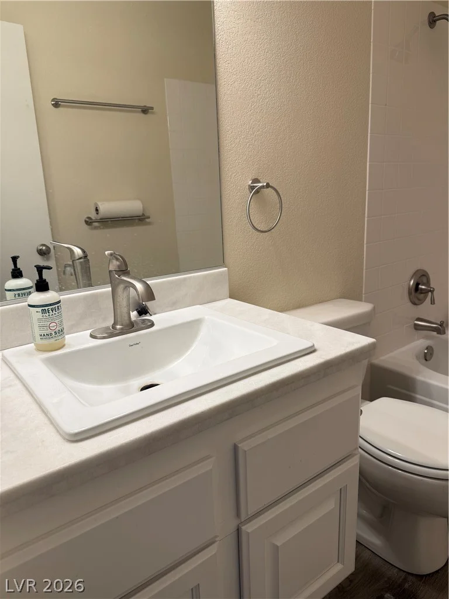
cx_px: 224
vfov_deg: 71.6
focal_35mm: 24
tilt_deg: -15.1
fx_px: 415
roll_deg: +2.8
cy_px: 300
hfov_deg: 56.8
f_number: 1.78
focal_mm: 6.76
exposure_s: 1/120
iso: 64
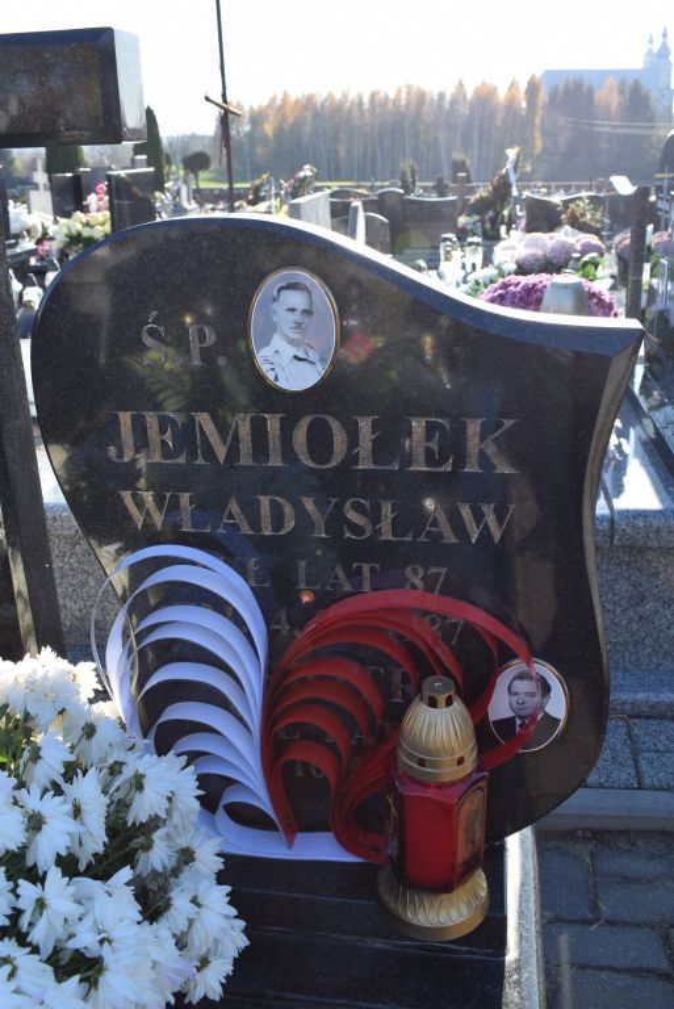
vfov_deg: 57.2
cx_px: 337
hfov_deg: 40.0
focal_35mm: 33
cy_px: 504
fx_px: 925
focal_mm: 22
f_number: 8
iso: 320
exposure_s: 1/250
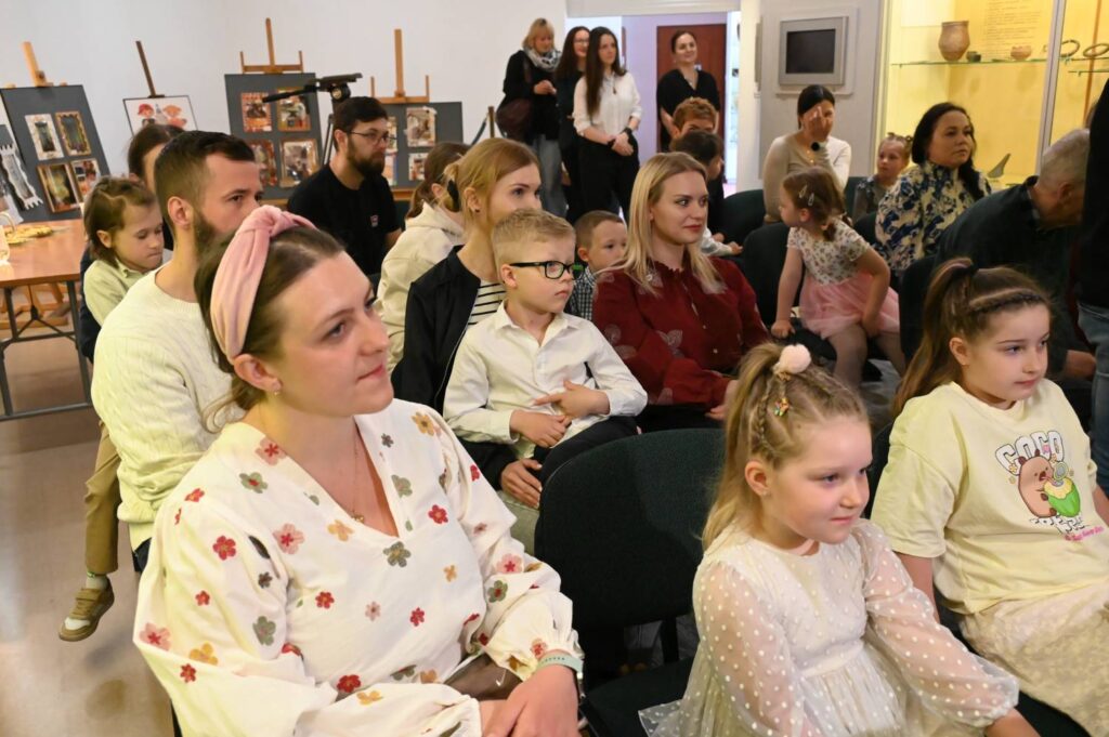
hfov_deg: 58.0
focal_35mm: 32
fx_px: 1000
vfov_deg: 40.5
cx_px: 554
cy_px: 368
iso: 16000
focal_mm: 32.5
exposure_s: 1/160
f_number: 6.3
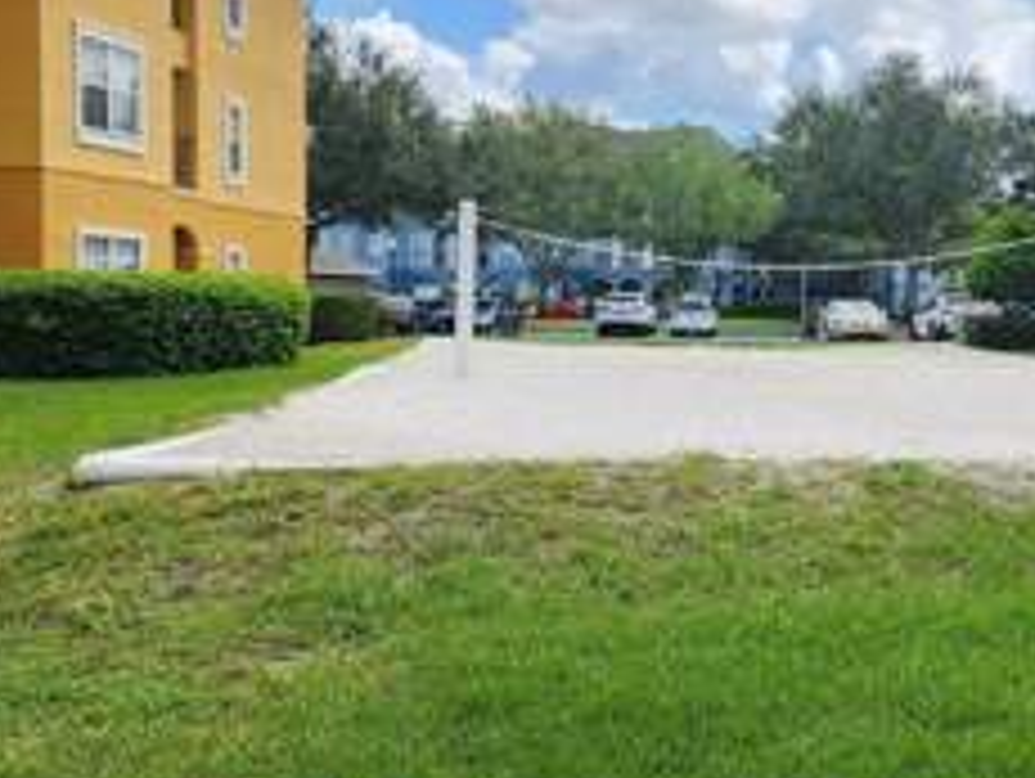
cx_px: 828
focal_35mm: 48
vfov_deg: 30.3
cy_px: 360
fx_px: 1437
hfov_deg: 38.2
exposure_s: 1/866
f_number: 1.8
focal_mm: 6.4
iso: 12
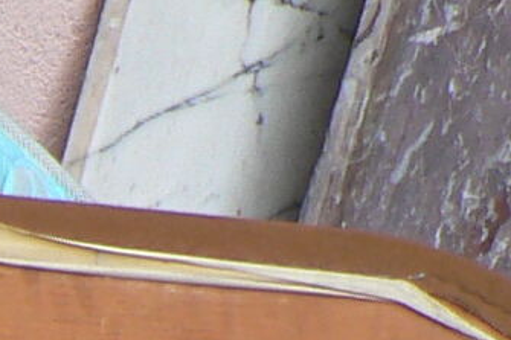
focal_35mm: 286
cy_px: 1403
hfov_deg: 6.8
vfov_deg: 4.4
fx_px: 4057
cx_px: -781
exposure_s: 1/160
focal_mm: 6
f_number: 2.8
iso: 80
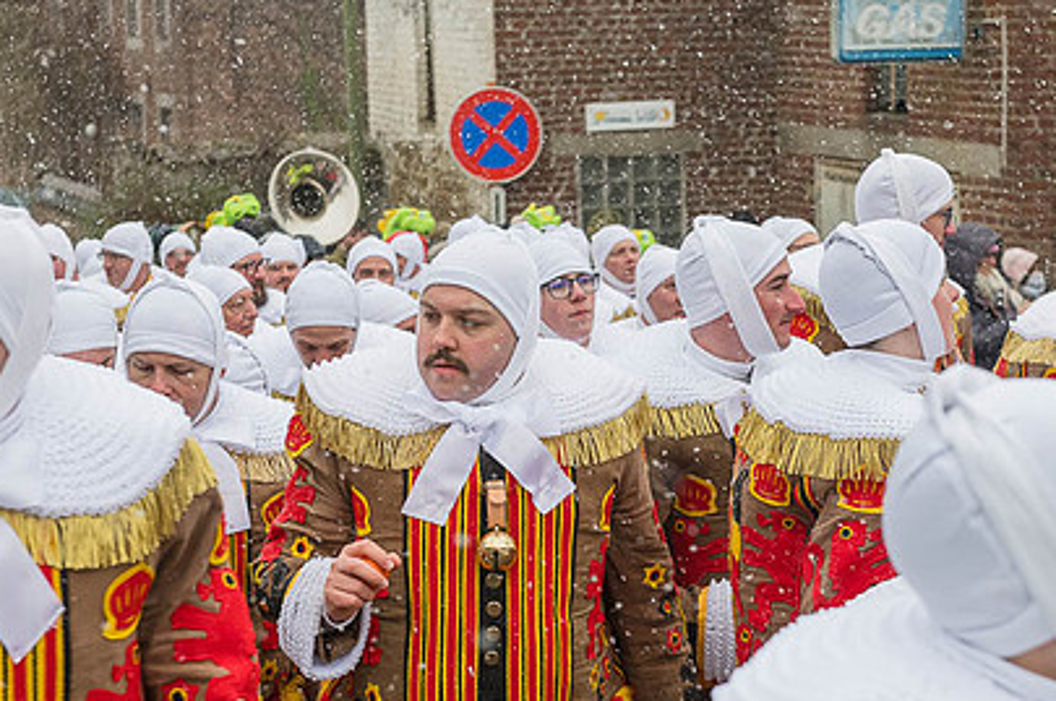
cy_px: 464
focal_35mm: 86
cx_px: 636
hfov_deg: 23.6
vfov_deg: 15.8
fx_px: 2520
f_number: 5.6
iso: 1600
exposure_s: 1/320
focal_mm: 60
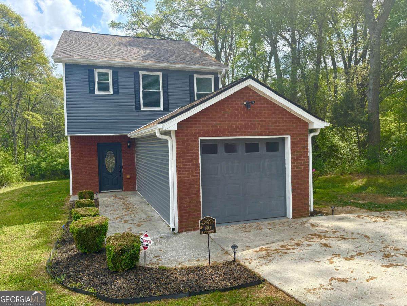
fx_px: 306
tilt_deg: +0.0
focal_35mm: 26
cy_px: 153
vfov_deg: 53.1
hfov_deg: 67.3
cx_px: 204
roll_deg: +2.3
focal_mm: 5.96
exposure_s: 1/2639
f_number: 1.6
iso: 64
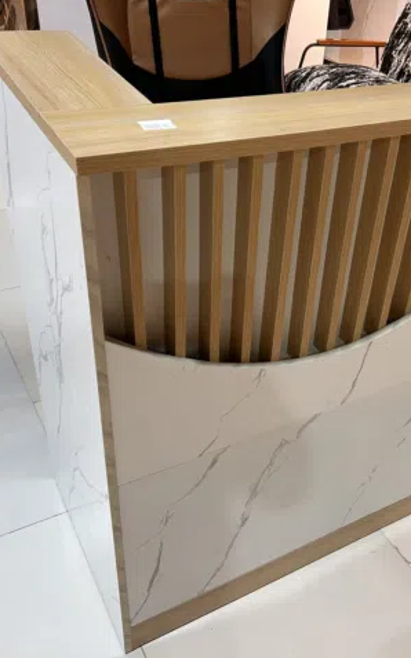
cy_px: 328
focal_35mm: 37
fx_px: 663
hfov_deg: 33.8
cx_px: 302
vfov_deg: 52.8
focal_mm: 5.7
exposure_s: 1/100
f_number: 1.5
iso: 80
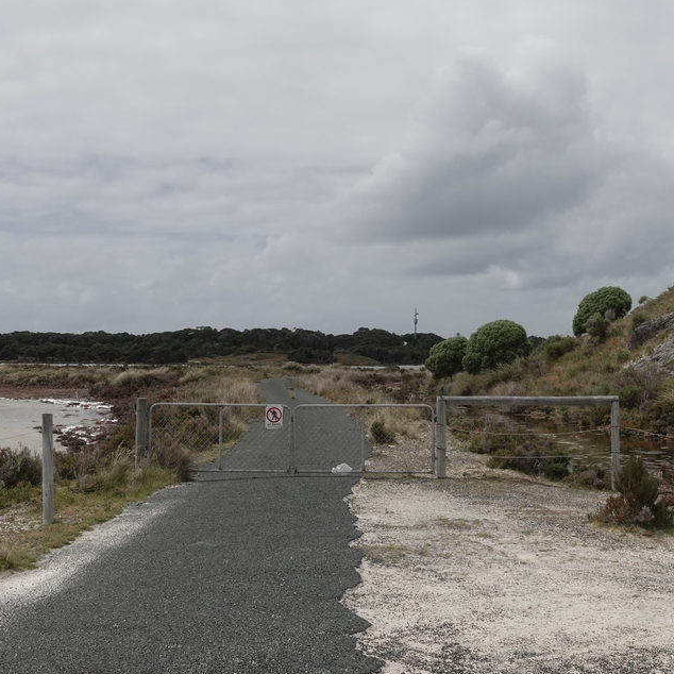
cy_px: 355
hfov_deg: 34.0
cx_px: 325
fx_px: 1101
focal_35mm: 50
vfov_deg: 34.0
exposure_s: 1/2000
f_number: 8
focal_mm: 13.53
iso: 400
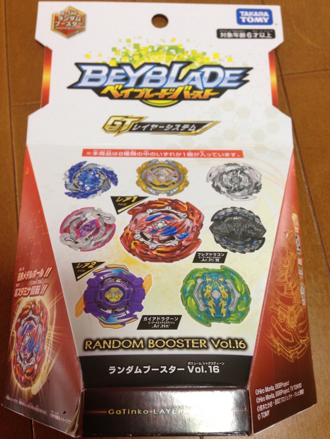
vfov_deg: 55.4
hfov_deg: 42.9
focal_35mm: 33
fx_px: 419
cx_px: 165
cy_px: 220
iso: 125
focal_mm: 4.12
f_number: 2.4
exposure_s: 1/20
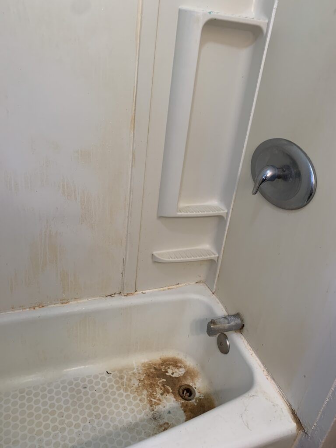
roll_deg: -6.2
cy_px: 224
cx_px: 168
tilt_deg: -26.9
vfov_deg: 67.3
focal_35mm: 26
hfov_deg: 53.1
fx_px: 336
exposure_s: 1/60
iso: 64
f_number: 1.8
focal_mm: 4.25
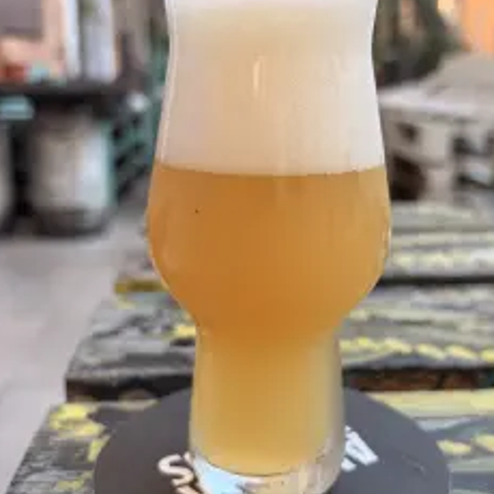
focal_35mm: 40
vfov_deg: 41.8
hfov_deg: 41.8
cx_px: 277
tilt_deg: -17.0
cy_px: 275
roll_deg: -0.5
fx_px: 646
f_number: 1.6
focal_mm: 5.96
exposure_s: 1/285
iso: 40
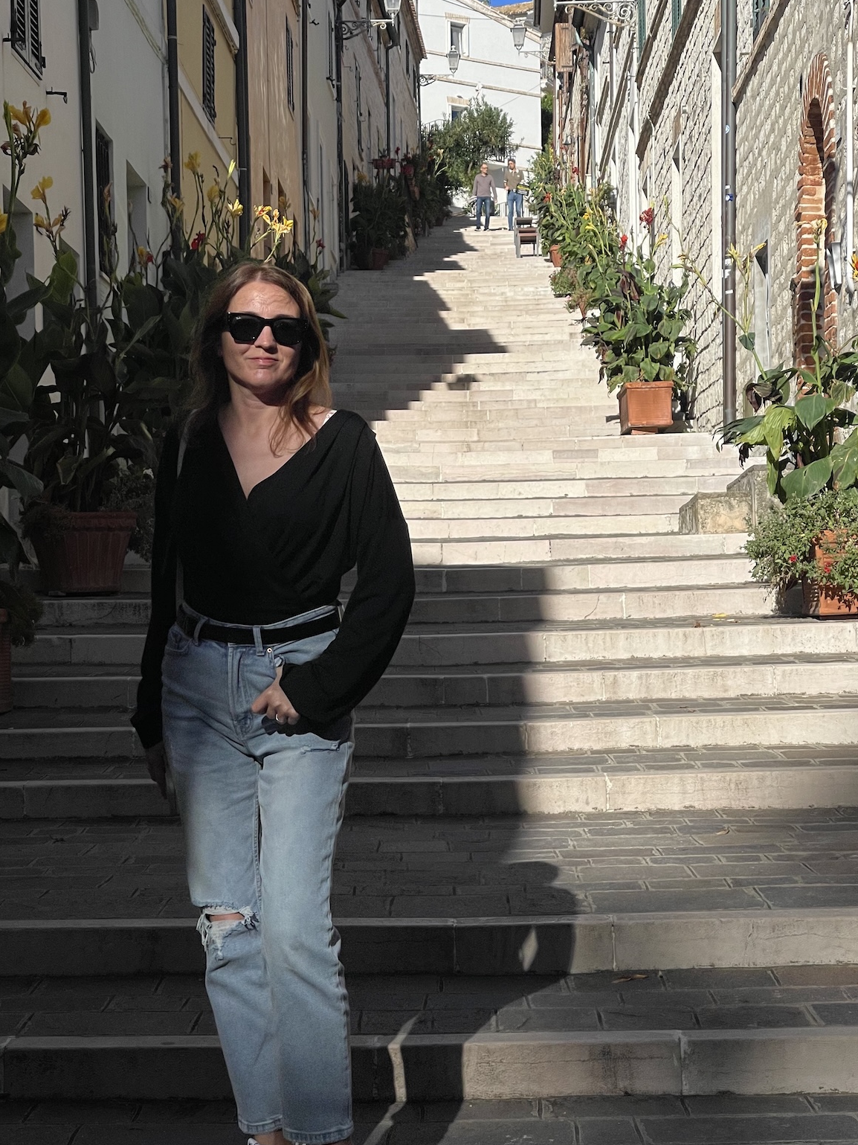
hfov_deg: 20.7
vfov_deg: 27.4
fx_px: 2347
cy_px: 532
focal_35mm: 71
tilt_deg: +3.7
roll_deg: +0.9
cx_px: 403
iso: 20
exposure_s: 1/3650
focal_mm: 7.5
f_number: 2.2
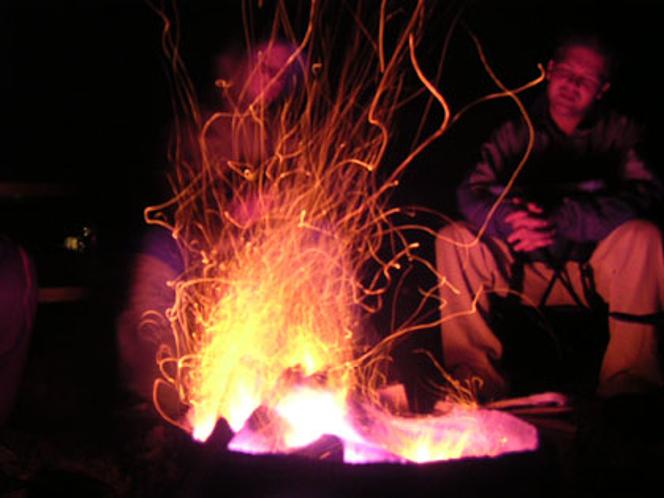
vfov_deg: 37.7
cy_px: 249
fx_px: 729
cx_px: 332
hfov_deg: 49.0
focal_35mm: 38
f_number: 2.8
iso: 400
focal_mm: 5.8
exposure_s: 2
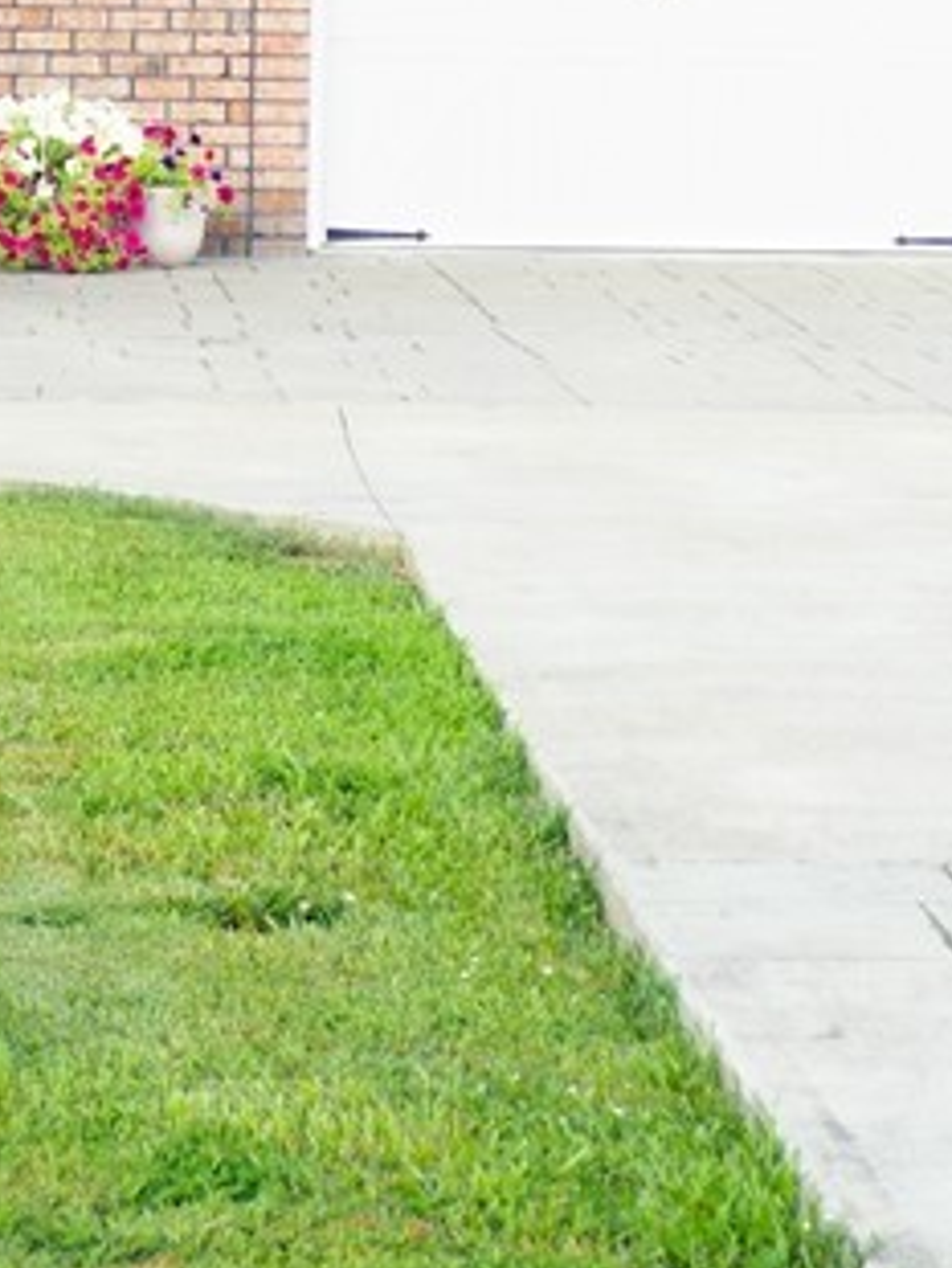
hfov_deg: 7.5
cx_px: 719
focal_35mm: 198
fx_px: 7250
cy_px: -646
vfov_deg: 9.7
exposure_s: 1/250
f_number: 5
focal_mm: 30
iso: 200
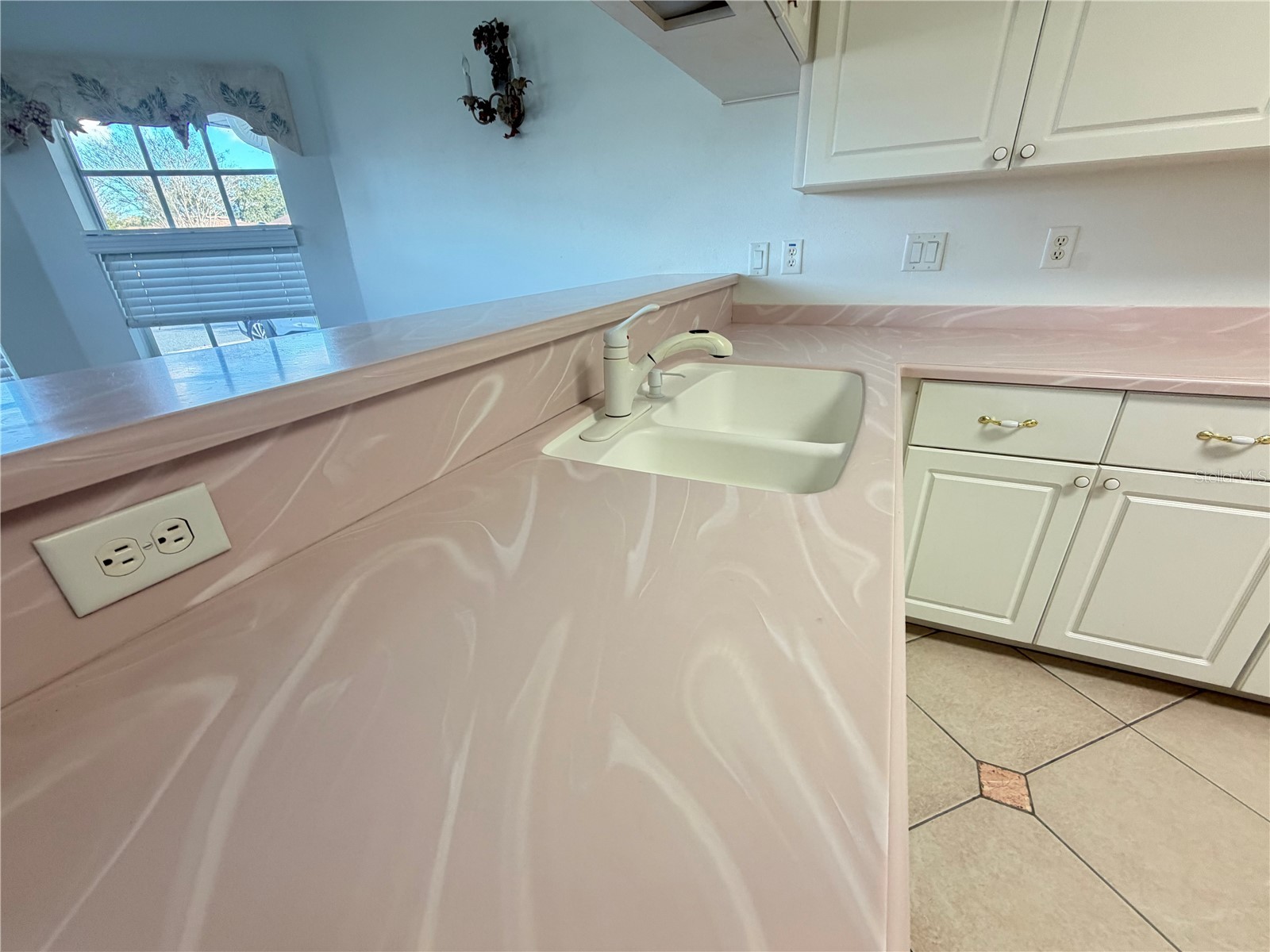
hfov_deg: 102.1
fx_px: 514
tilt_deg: -24.0
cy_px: 476
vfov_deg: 85.7
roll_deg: +3.0
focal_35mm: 14
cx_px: 635
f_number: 2.2
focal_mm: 2.22
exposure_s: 1/60
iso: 200
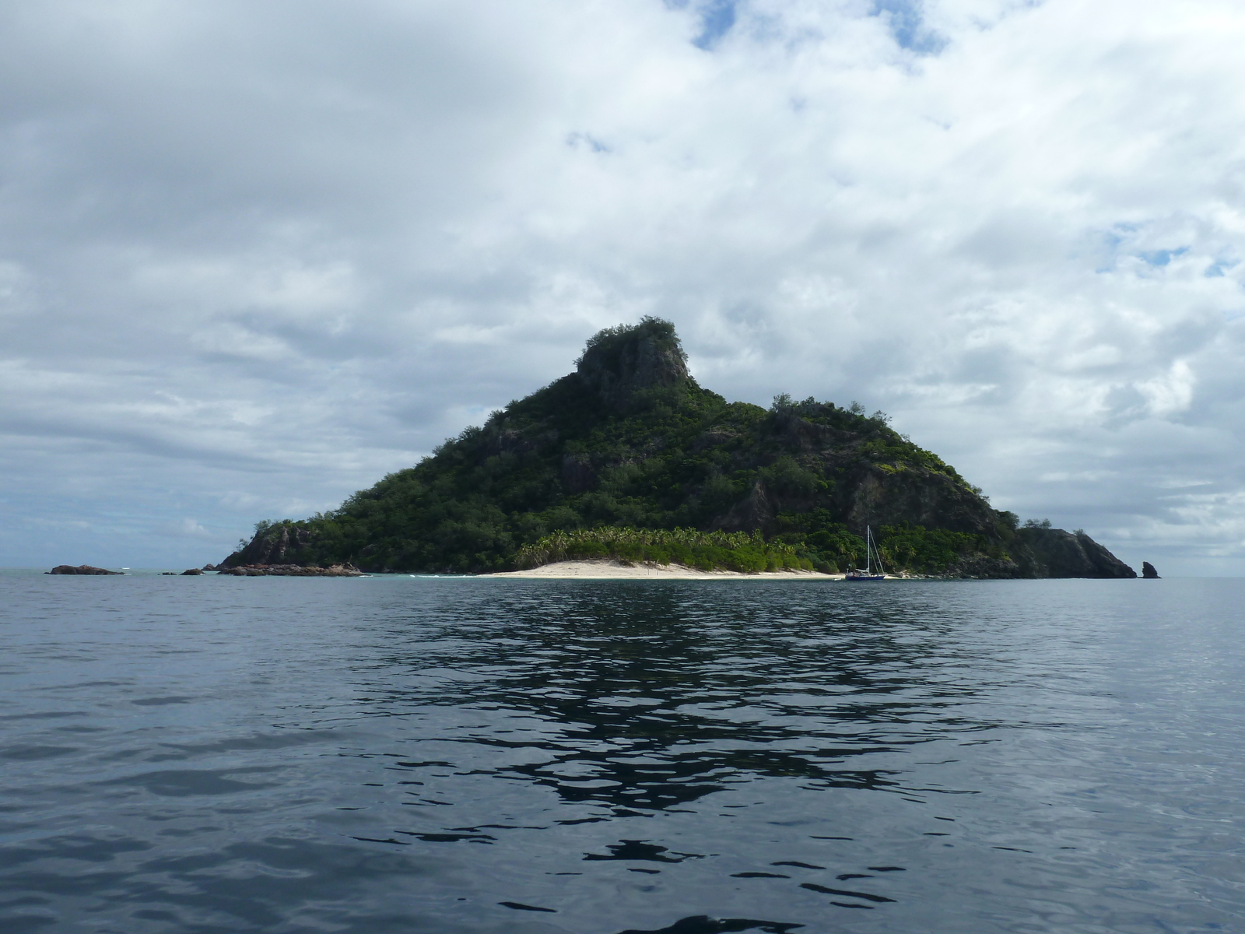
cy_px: 467
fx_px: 1079
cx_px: 622
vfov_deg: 46.8
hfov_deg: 60.0
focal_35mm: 30
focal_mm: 5
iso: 80
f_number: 5.6
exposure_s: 1/500
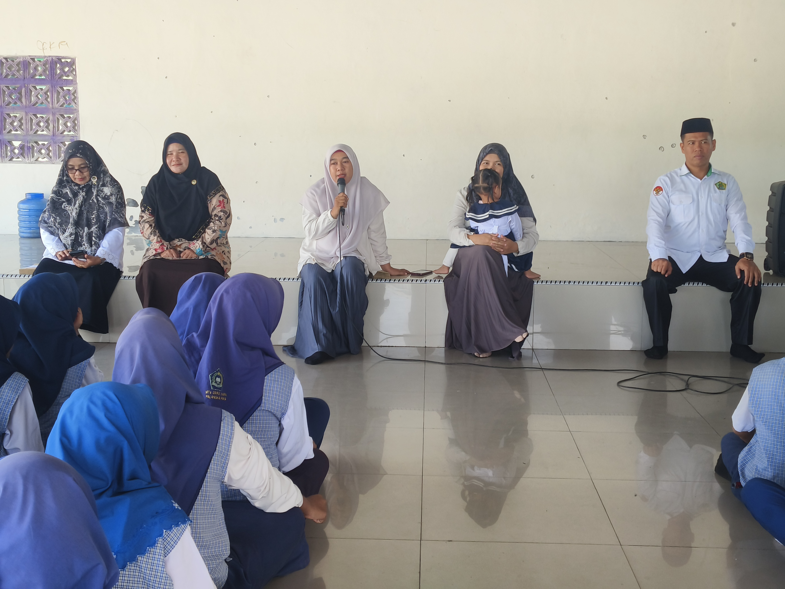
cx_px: 392
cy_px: 294
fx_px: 1043
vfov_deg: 31.5
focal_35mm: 46
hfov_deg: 41.2
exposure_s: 1/119
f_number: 1.88
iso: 50
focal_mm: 5.56
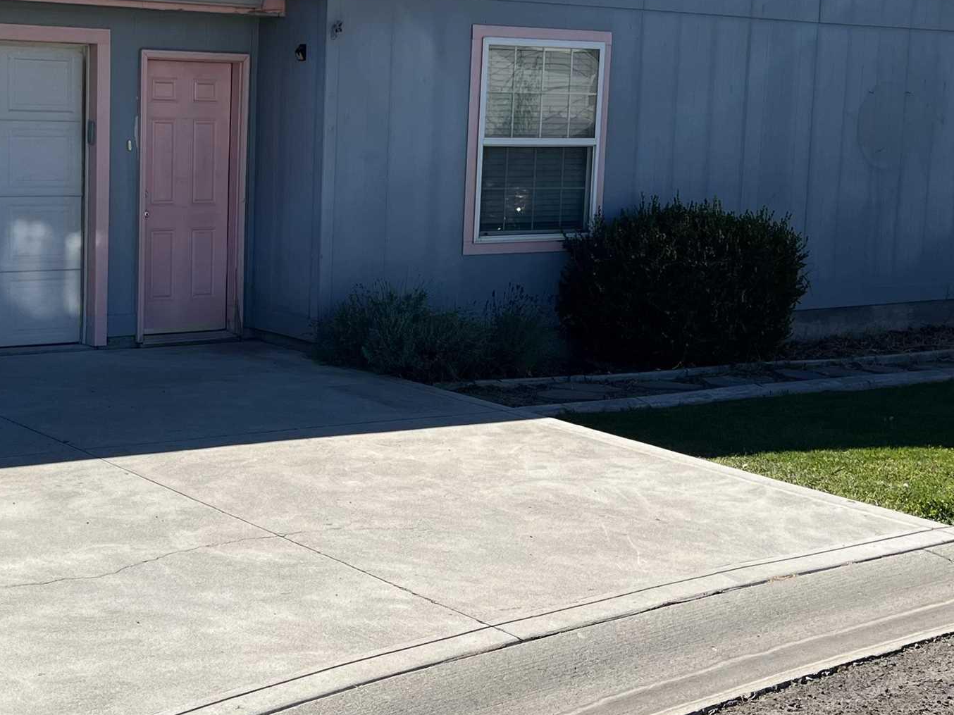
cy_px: 305
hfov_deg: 32.1
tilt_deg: -7.6
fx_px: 1626
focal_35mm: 59
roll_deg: -0.8
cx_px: 233
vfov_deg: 24.8
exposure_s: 1/4444
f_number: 1.5
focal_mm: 5.7
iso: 50
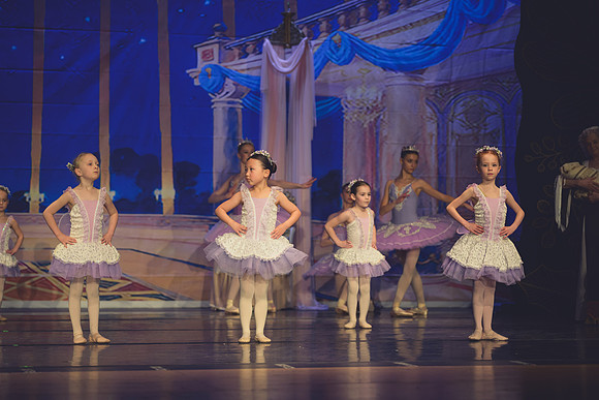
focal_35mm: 95
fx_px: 1581
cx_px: 300
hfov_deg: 21.5
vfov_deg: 14.4
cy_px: 200
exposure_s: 1/320
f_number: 2.8
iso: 900
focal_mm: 95
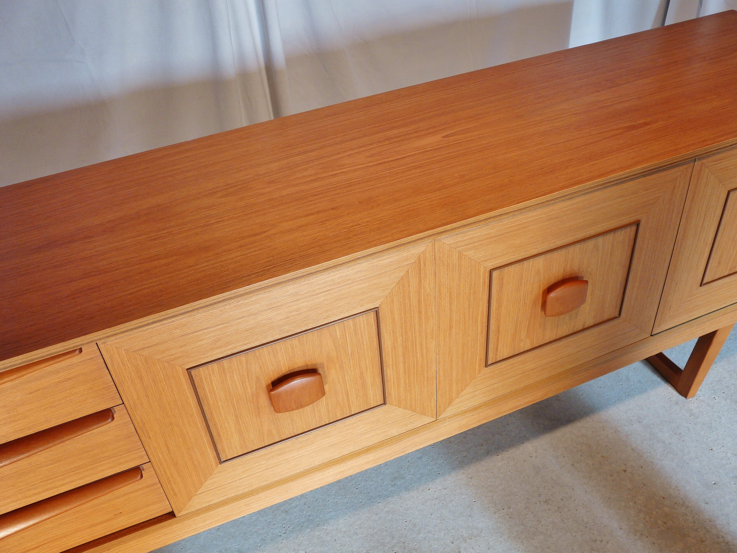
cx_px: 368
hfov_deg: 56.8
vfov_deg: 44.2
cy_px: 276
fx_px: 681
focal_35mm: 32
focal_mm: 5.3
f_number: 2.8
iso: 100
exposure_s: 1/50
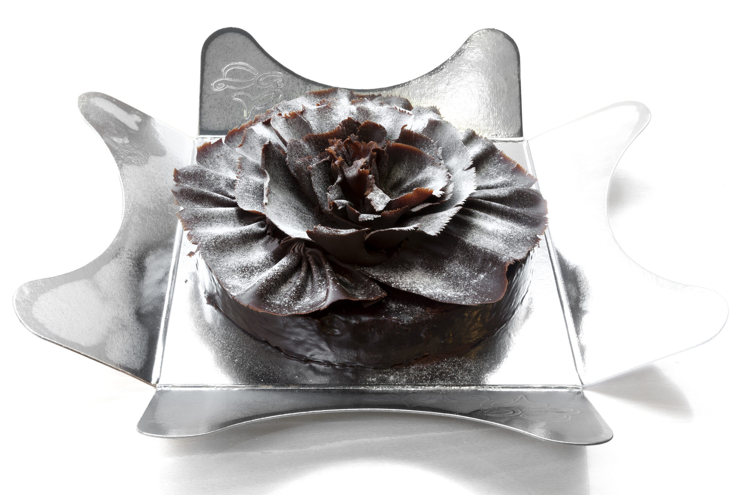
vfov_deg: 28.0
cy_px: 248
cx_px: 372
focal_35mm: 48
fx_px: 991
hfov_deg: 41.1
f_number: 29
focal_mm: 48
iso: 100
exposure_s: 1.3
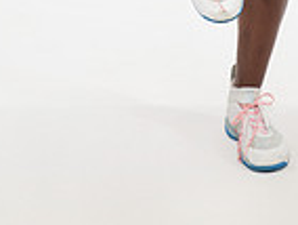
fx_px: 1259
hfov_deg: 13.4
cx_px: 250
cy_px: -236
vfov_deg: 9.5
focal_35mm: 146
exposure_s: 1/320
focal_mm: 48
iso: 500
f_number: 7.1
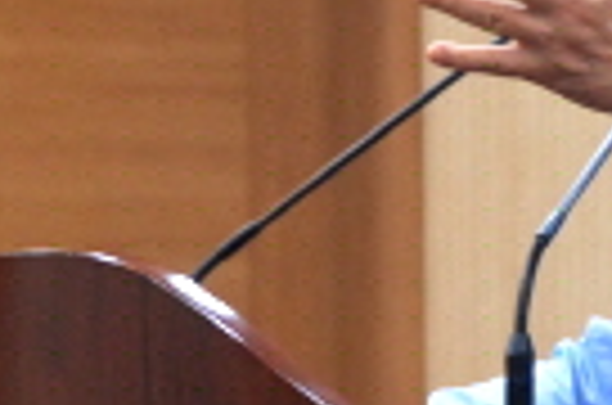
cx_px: 598
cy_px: 58
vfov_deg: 1.9
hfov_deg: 2.9
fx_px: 12211
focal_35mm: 720
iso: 800
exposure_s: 1/60
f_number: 5.6
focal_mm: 130
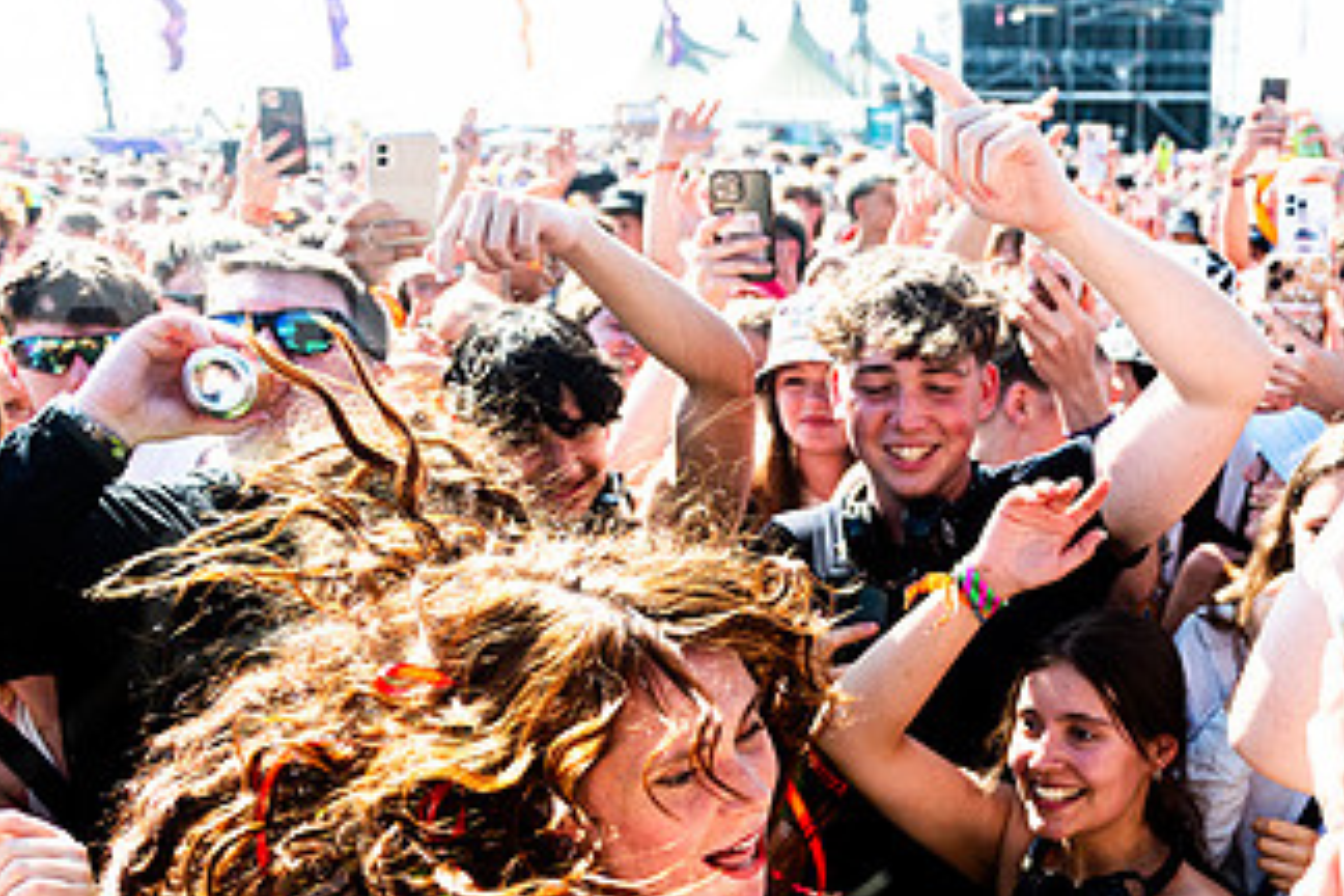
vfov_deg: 30.2
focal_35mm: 43
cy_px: 761
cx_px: 1033
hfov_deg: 43.7
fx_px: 1605
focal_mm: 24
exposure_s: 1/8000
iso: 400
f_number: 4
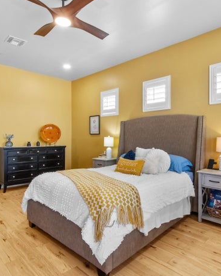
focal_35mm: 22
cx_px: 116
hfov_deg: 63.1
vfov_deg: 75.0
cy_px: 135
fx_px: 180
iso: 1600
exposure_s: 1/2.5
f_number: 22
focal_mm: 10
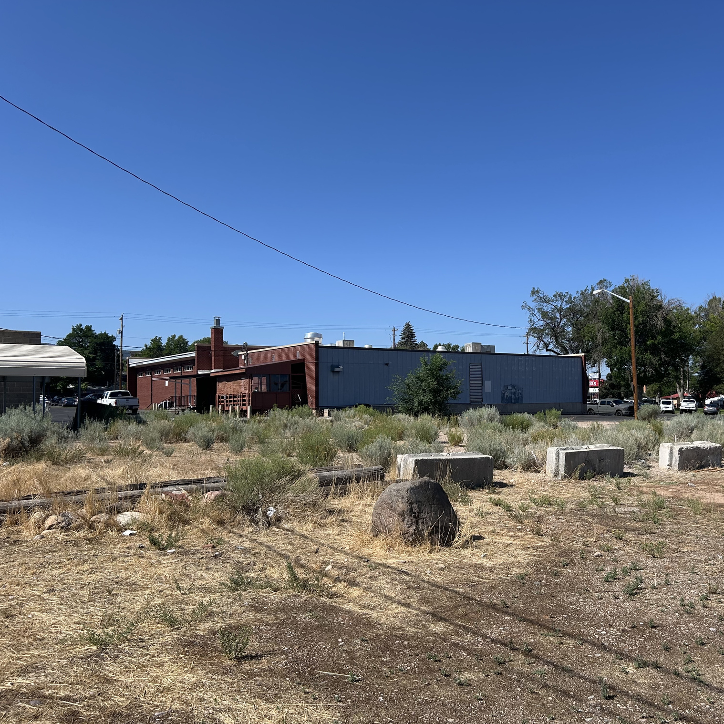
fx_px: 734
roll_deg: +0.7
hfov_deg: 51.8
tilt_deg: +2.5
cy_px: 365
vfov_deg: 52.5
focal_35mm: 31
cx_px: 469
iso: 50
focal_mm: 5.7
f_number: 1.5
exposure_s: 1/4630
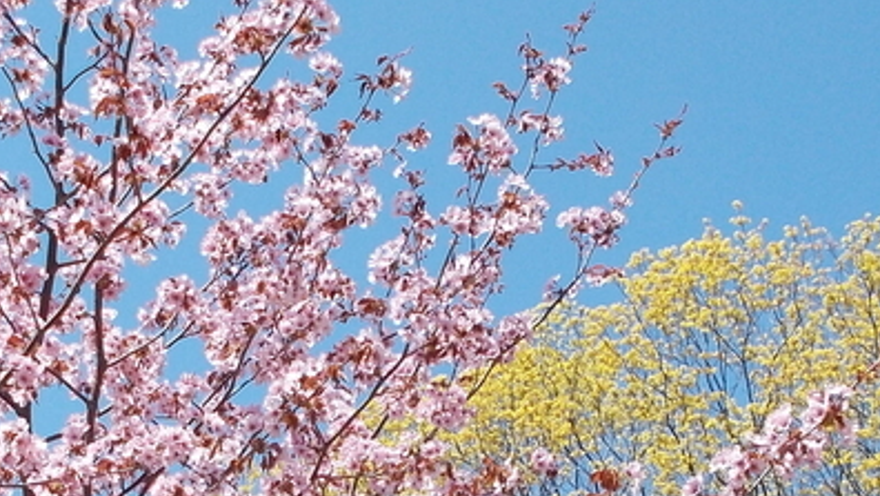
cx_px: 333
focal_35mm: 99
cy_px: 538
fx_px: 2311
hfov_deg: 21.5
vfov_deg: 12.1
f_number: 3.4
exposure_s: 1/500
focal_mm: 5.3
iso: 80
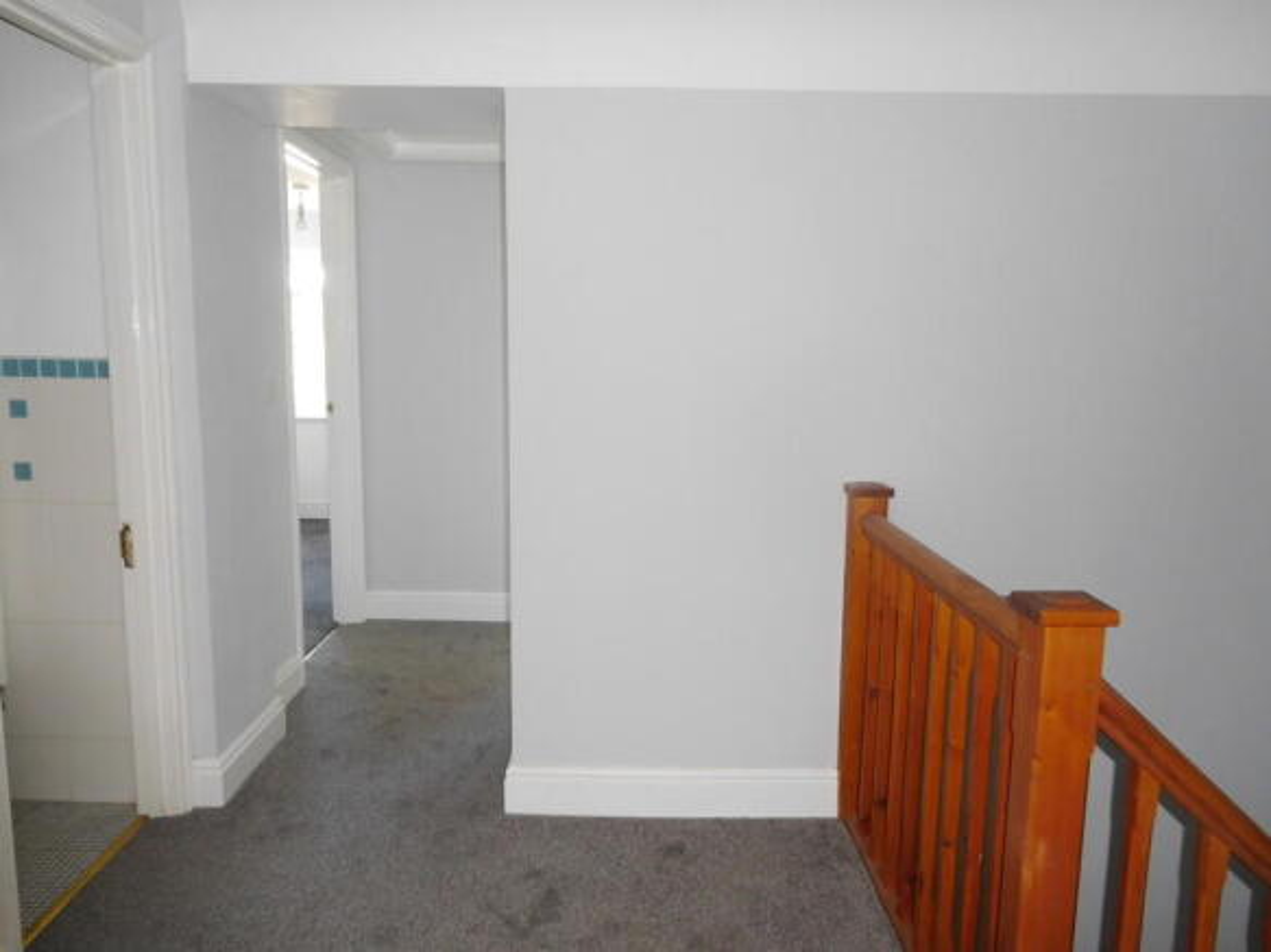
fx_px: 918
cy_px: 476
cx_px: 636
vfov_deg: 54.9
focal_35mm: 25
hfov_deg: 69.4
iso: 320
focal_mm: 4.5
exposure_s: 1/30
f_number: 3.4
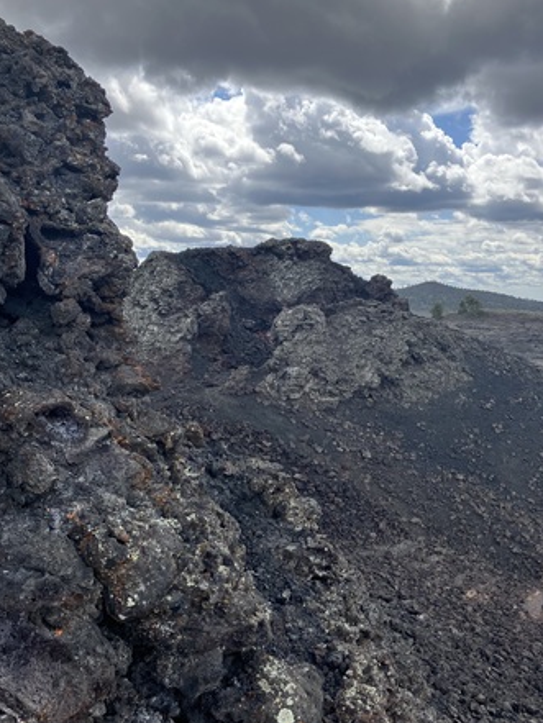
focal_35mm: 33
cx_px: 287
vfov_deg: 55.3
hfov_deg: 42.9
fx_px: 690
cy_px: 384
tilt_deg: -6.8
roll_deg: +0.4
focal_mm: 3.99
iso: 32
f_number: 1.8
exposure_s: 1/1499
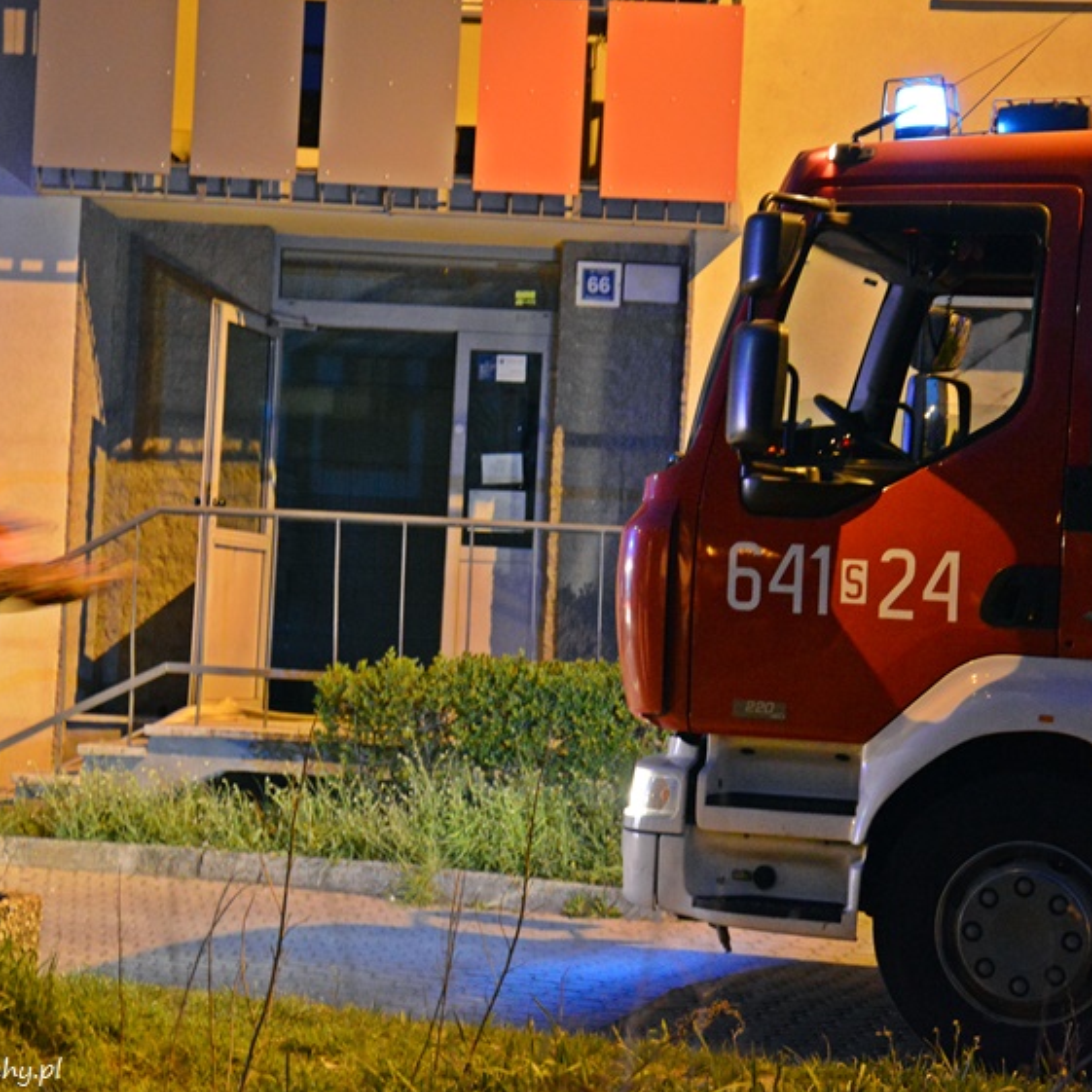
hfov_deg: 21.4
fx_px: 2891
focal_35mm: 81
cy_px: 546
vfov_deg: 21.4
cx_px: 640
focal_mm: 42
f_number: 4.8
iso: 3200
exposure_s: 1/5
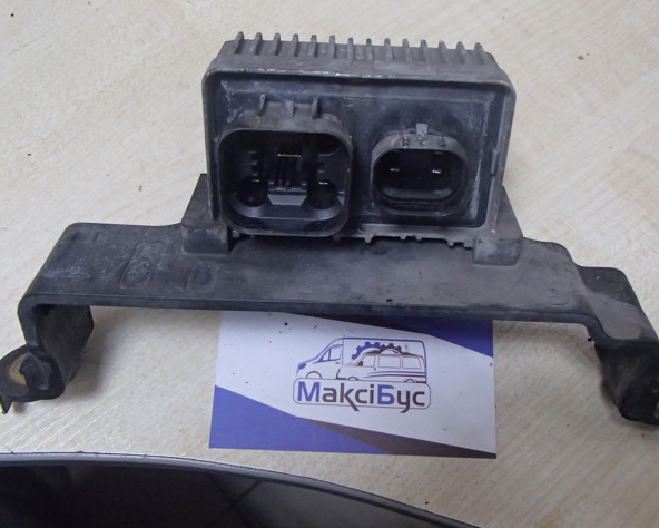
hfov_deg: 46.8
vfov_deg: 38.2
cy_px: 265
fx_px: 761
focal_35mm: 39
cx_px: 351
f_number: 4.7
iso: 800
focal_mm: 6.64
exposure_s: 1/40
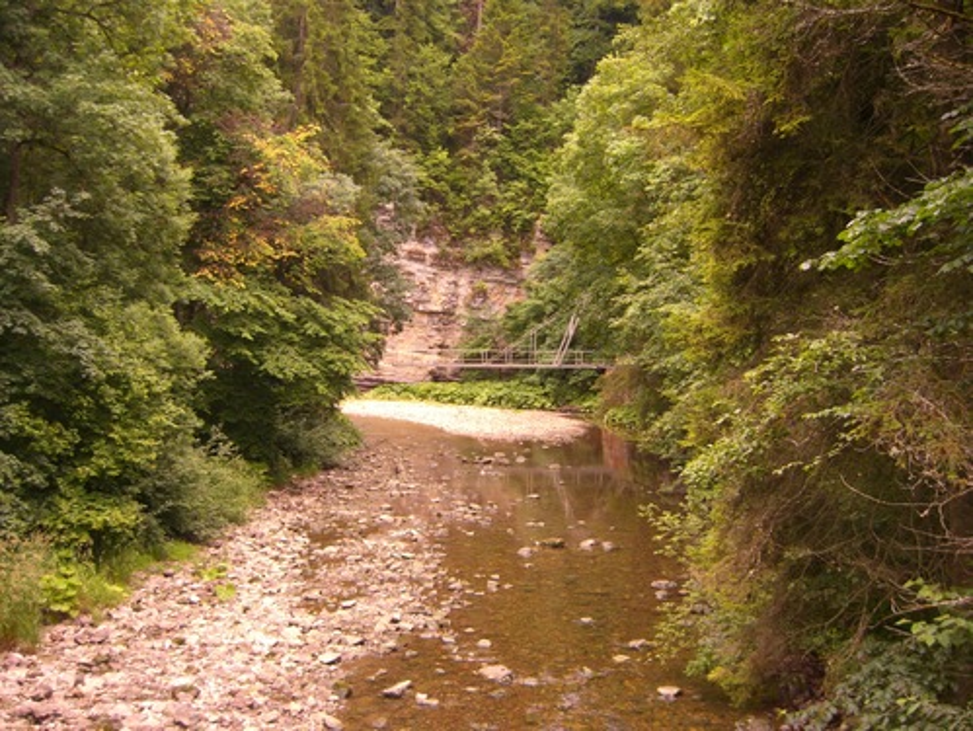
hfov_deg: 48.9
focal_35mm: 38
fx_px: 1069
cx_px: 486
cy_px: 366
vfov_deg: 37.8
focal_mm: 7.9
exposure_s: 1/125
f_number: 2.8
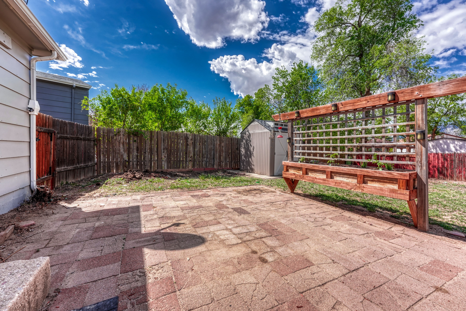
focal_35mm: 14
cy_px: 156
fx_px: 181
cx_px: 233
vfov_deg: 81.2
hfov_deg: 104.3
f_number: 9
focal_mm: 14
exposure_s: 1/8000
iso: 400
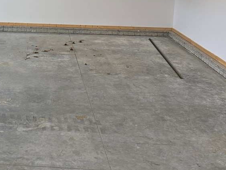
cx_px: 0
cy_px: 12
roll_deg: -0.9
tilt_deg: -8.2
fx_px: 444
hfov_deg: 27.0
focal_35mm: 68
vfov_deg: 21.1
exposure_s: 1/120
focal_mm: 6.76
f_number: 1.78
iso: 250
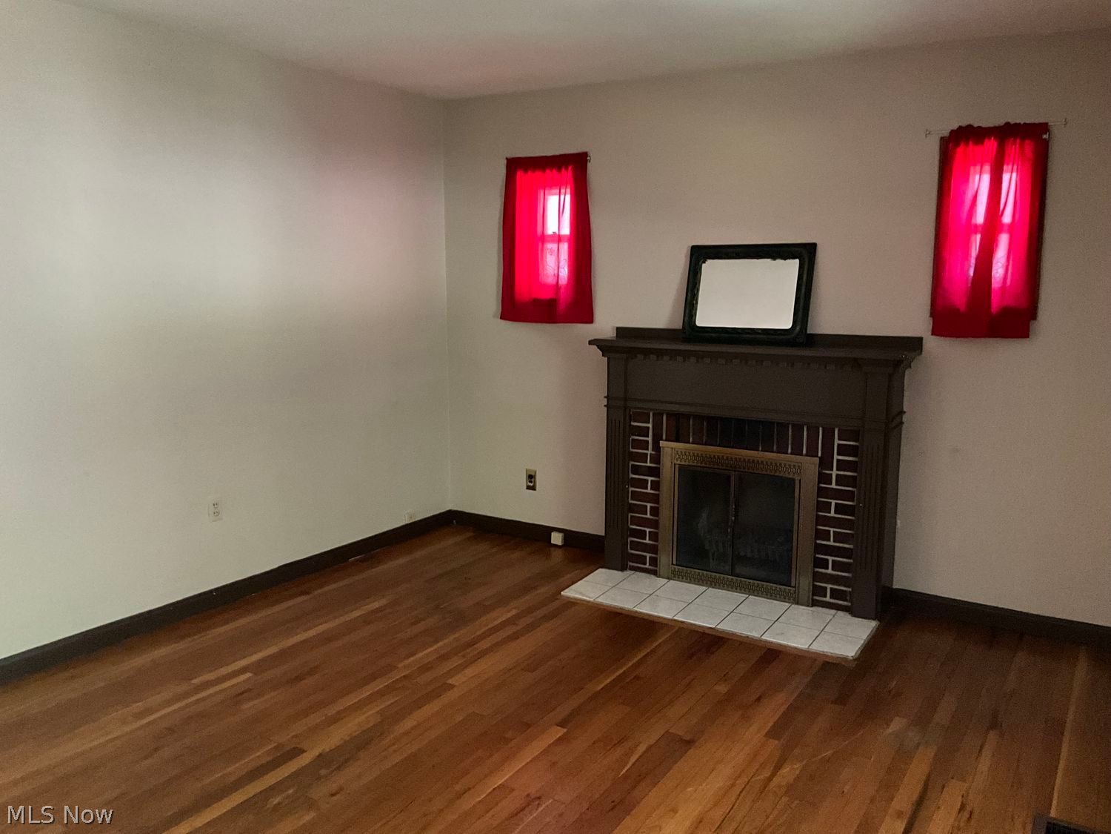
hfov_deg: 61.7
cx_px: 556
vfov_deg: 48.2
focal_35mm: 29
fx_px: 931
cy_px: 417
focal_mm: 3
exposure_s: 1/30
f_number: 1.8
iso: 500
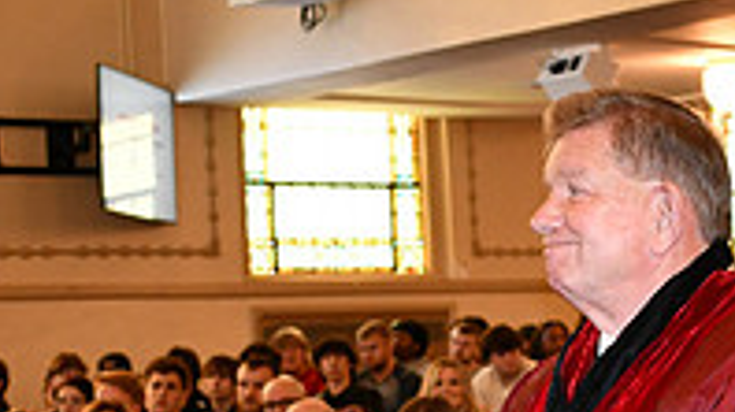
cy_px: 380
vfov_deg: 9.3
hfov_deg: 16.5
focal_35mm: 129
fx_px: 2512
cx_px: 627
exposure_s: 1/60
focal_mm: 28
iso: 2000
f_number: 4.2
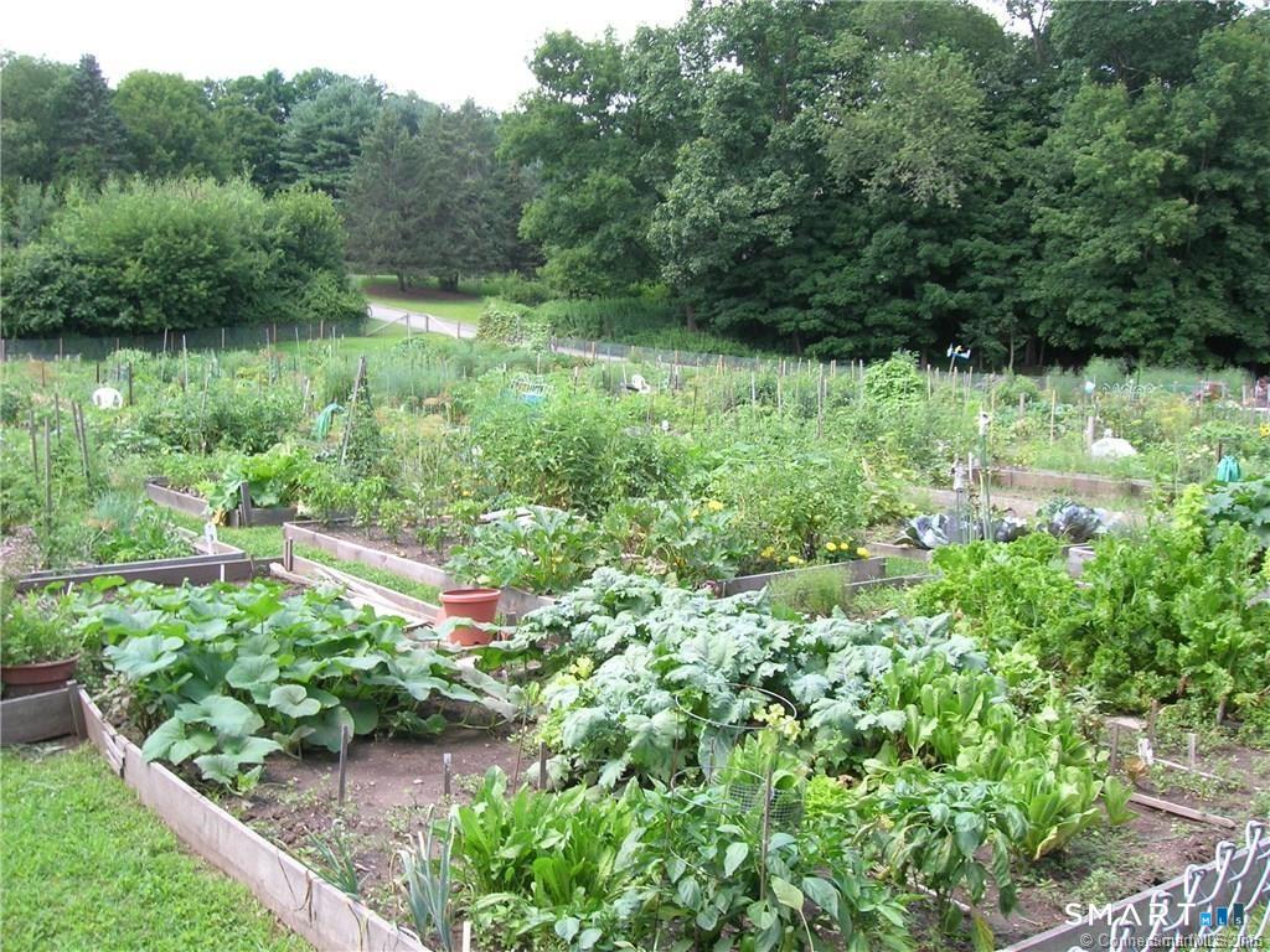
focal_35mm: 34
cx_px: 635
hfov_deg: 54.0
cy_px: 476
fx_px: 1247
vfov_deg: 41.8
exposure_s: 1/44.2
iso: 50
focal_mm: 5.7
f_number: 4.9
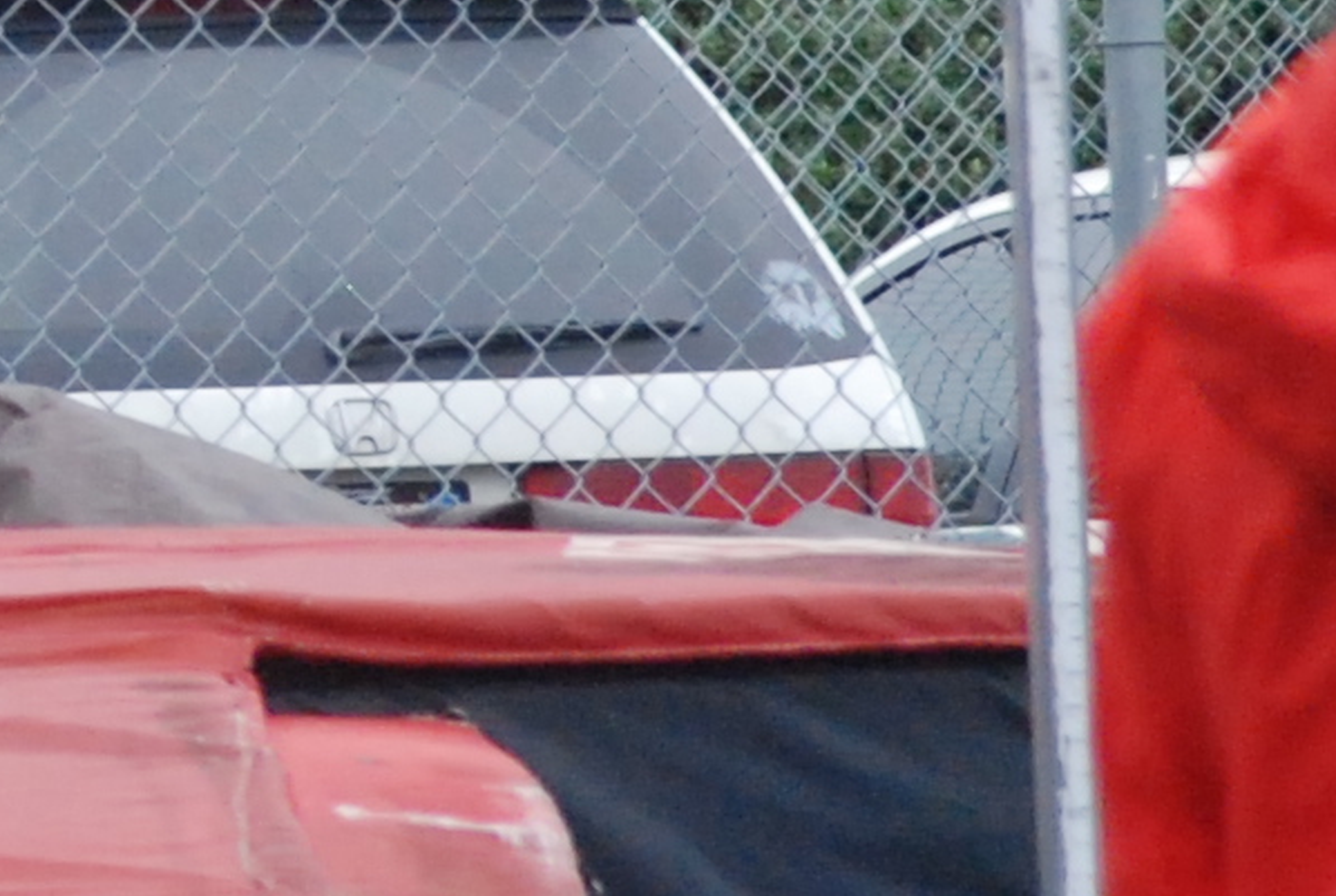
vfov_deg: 1.4
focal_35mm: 990
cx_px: -2493
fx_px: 36803
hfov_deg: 2.1
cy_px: -874
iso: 1000
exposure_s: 1/800
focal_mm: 102
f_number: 7.1
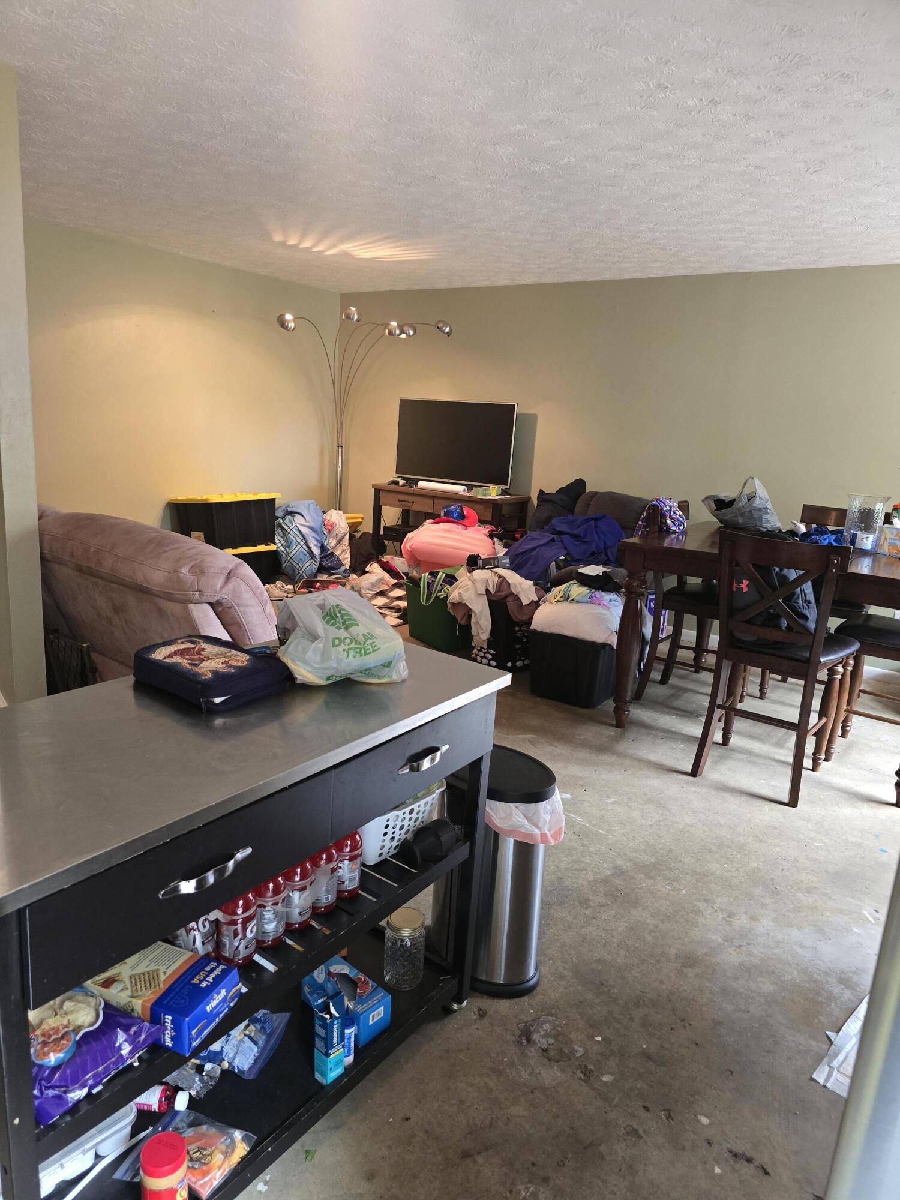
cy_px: 600
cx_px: 450
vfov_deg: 73.9
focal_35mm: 23
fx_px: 797
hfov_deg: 58.9
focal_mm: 6.3
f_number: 1.7
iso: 800
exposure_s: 1/60
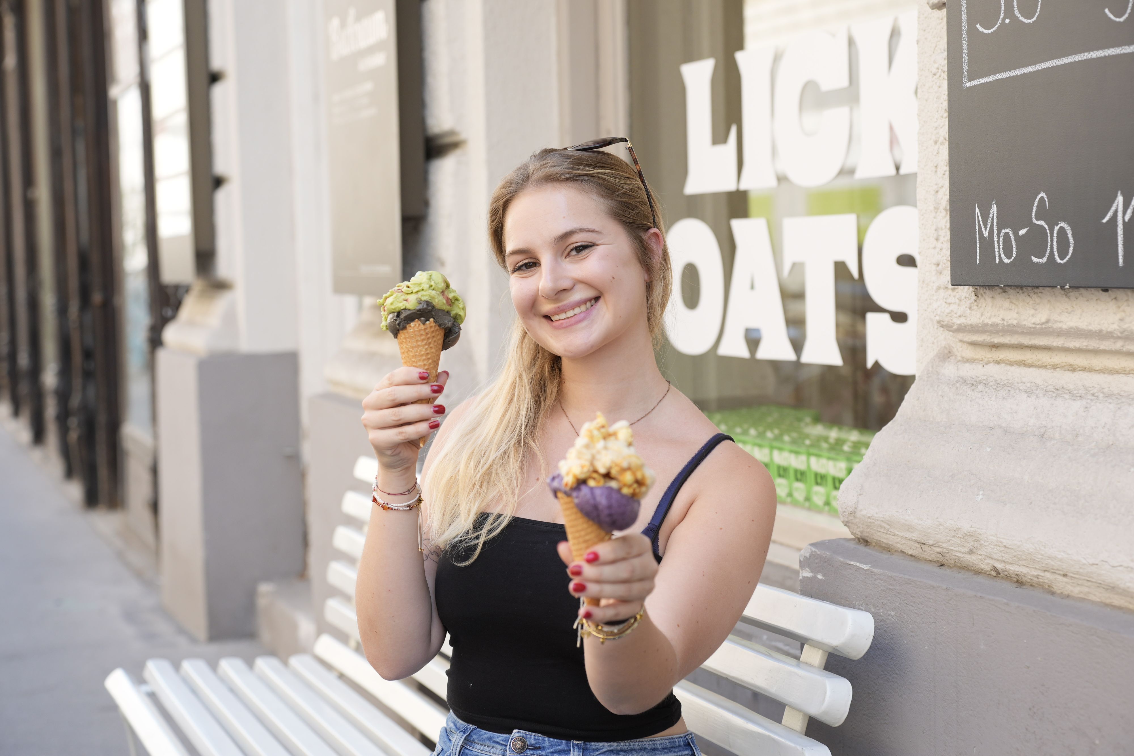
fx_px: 1795
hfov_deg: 35.1
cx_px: 567
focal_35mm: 57
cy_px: 378
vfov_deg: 23.8
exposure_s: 1/320
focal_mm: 57
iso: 250
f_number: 4
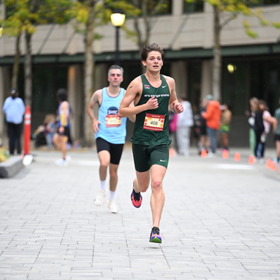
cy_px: 191
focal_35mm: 257
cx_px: 140
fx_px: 2352
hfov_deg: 6.8
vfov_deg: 6.8
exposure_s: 1/1250
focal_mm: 200
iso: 1600
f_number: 2.8
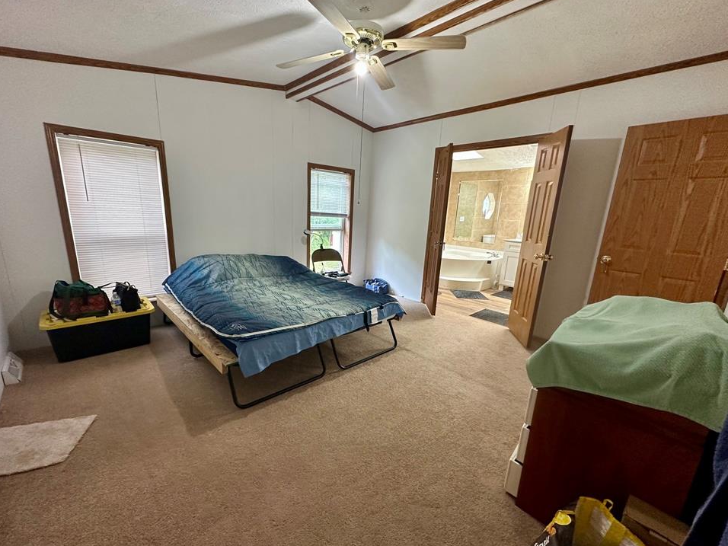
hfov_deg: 98.1
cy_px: 286
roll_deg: -2.5
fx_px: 315
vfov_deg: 81.7
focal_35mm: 15
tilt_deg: -12.9
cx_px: 350
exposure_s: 1/60
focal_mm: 2.22
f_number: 2.2
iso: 250
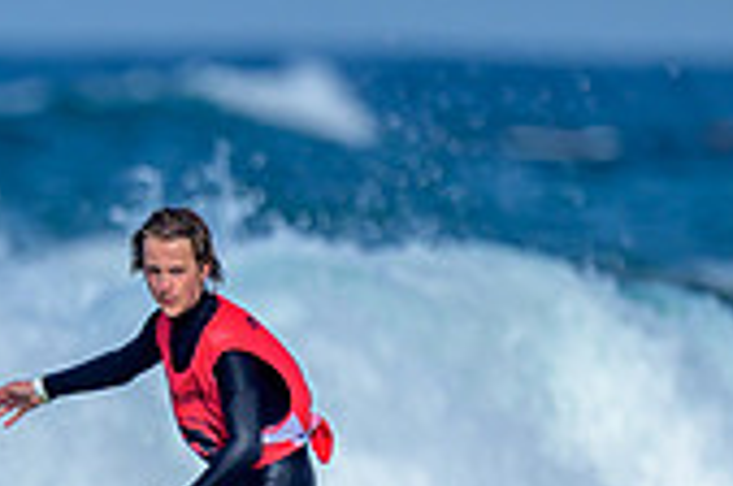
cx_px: -33
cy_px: 688
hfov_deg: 0.5
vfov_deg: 0.4
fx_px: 76900
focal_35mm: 3784
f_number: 6.3
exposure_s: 1/2000
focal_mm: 800
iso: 180
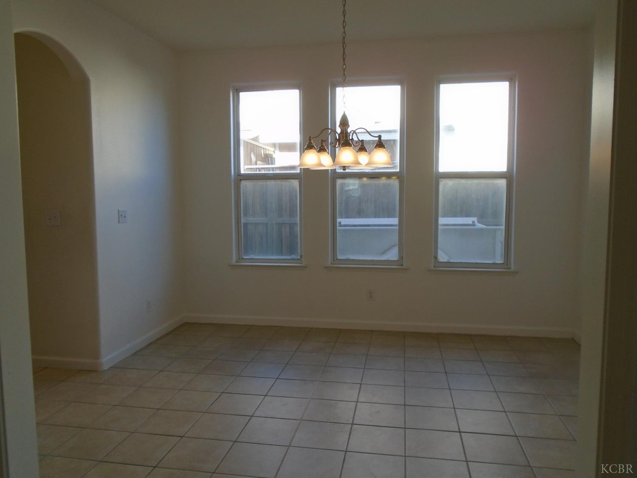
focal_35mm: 26
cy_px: 239
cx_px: 318
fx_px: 478
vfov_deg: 53.1
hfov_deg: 67.3
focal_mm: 4.6
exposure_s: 1/80
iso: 100
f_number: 3.2
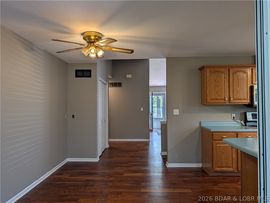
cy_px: 102
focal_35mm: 24
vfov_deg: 56.9
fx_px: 187
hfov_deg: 71.5
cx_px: 135
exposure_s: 1/203
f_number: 1.68
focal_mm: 6.9
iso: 19
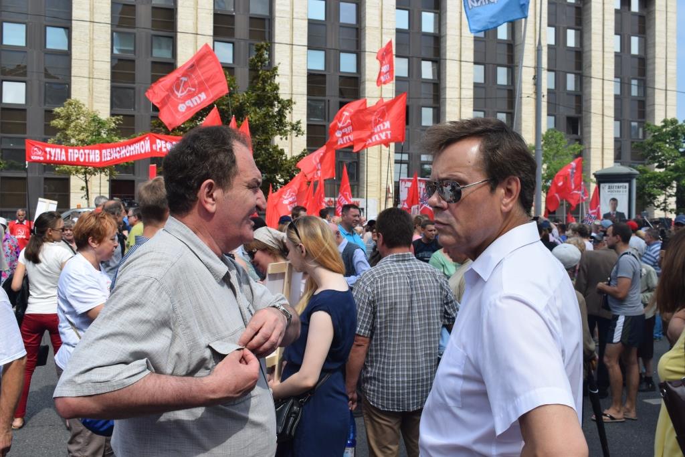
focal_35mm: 36
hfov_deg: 53.1
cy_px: 228
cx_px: 342
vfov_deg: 36.9
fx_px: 685
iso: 200
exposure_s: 1/400
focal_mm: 24
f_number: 10
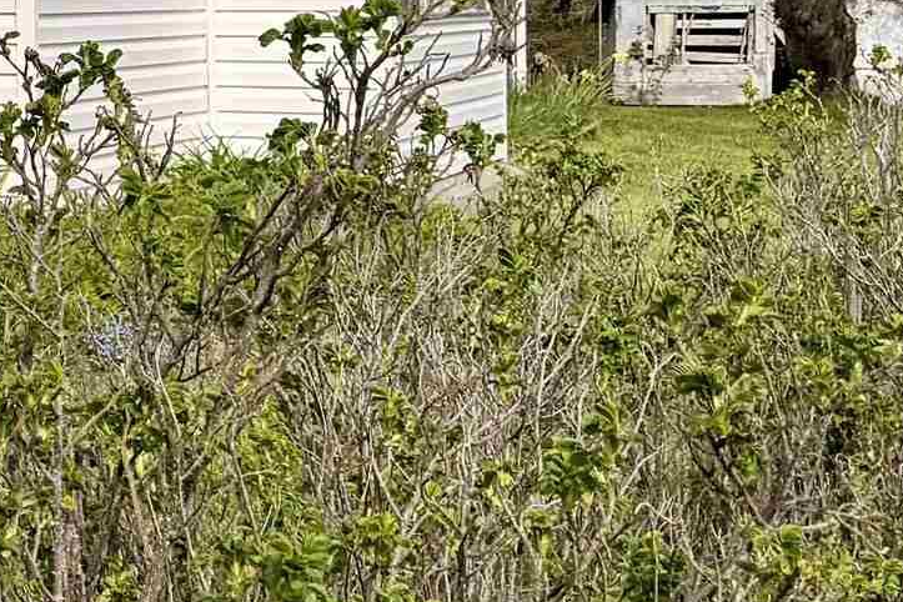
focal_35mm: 106
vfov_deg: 12.7
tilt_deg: +1.0
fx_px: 2659
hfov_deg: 16.5
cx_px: -657
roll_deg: -0.1
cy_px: -65
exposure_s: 1/4673
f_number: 1.78
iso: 80
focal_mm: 6.76
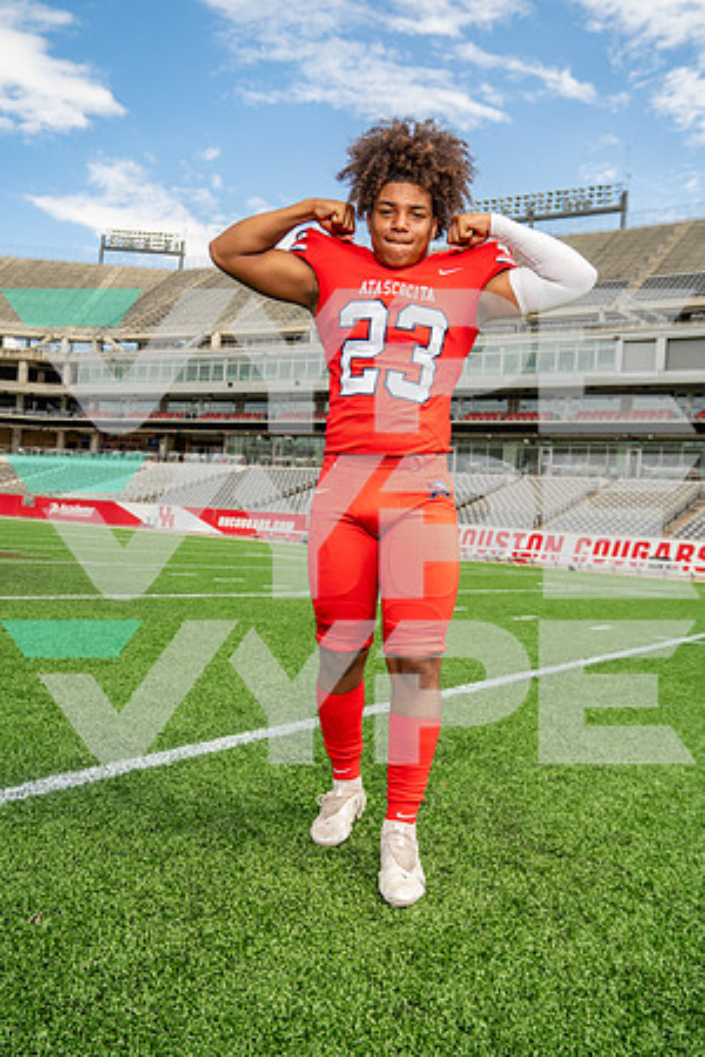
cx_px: 352
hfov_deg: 45.0
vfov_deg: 63.7
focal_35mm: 29
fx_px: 852
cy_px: 528
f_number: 5
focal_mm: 29
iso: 100
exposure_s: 1/320
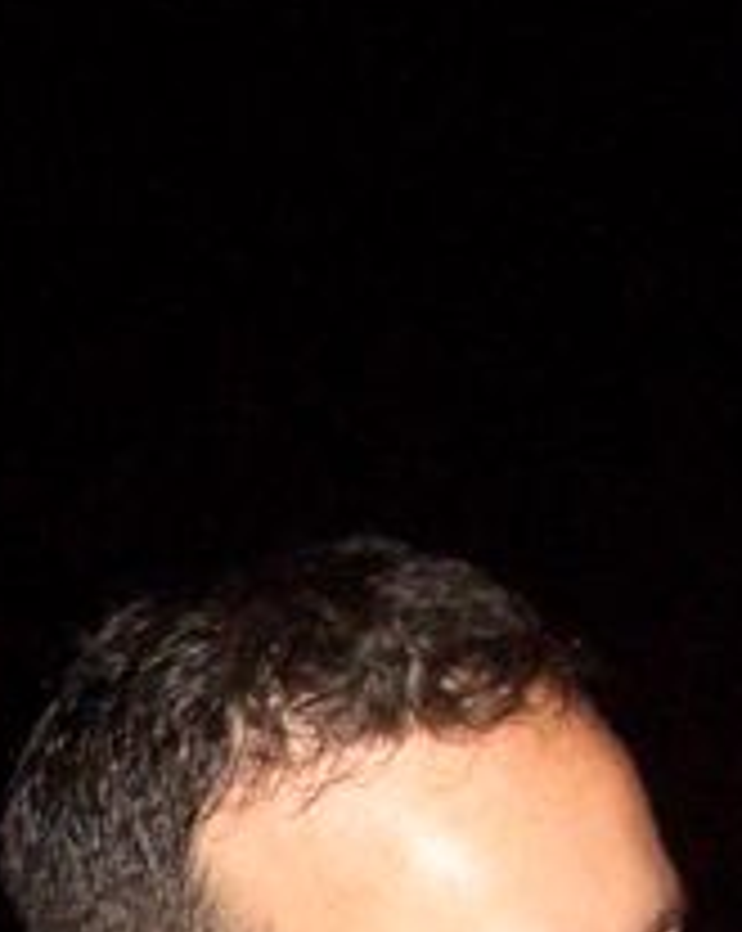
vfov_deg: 13.6
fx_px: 3742
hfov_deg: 10.2
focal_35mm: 136
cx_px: -859
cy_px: 1252
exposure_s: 1/40
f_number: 4
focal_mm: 4.8
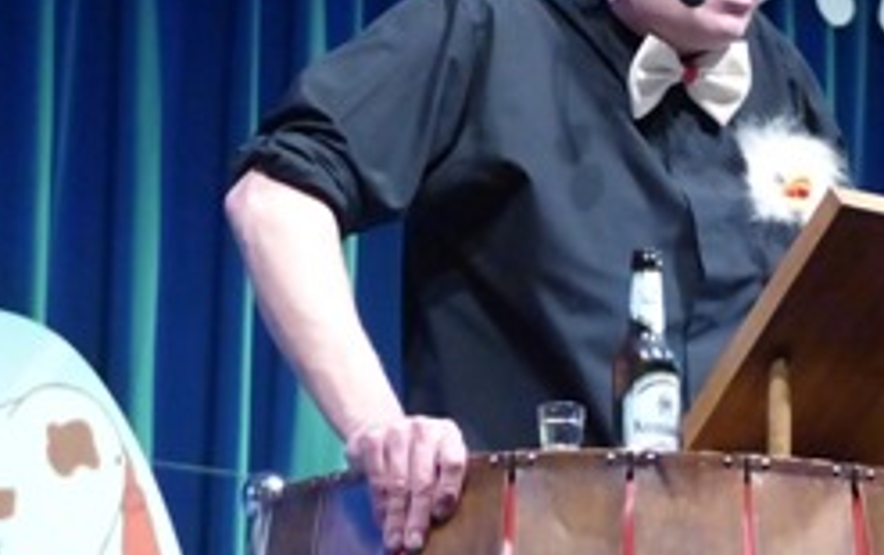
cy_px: 136
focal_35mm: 252
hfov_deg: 8.3
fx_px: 6078
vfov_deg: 5.2
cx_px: 619
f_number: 2.8
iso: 1600
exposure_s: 1/125
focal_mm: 27
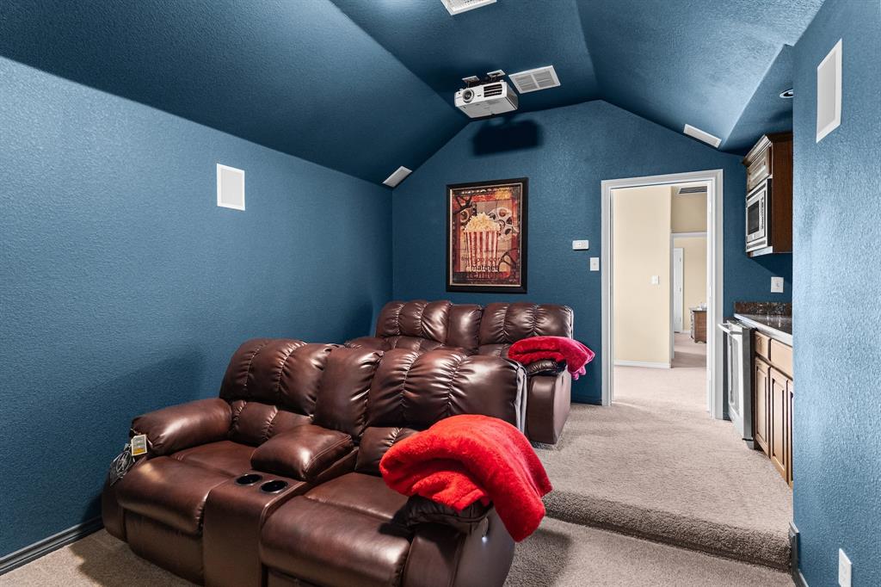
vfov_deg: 70.4
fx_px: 416
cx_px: 440
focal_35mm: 17
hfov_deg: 93.3
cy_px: 294
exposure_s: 1/25
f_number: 3.2
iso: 8000
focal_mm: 17
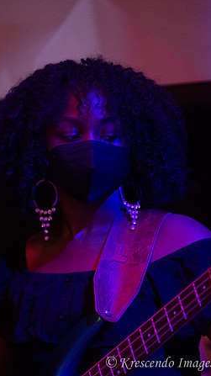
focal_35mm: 285
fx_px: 2838
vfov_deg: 7.6
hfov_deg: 4.3
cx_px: 92
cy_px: 188
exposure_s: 1/200
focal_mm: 180
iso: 3200
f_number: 2.8
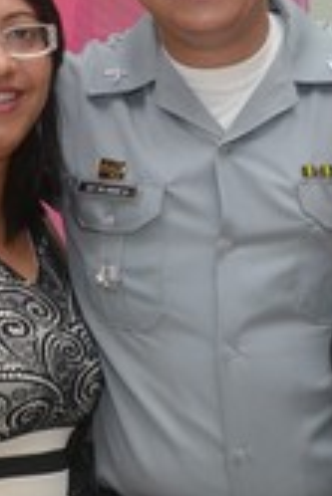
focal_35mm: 114
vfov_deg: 17.9
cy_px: 188
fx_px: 1574
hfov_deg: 12.0
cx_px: 206
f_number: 4
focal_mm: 28
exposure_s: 1/125
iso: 1600
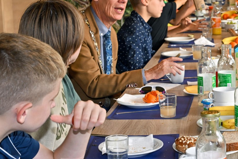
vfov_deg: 15.7
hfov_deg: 22.7
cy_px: 66
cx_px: 226
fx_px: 575
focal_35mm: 87
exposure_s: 1/80
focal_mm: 44
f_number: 6.3
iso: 400
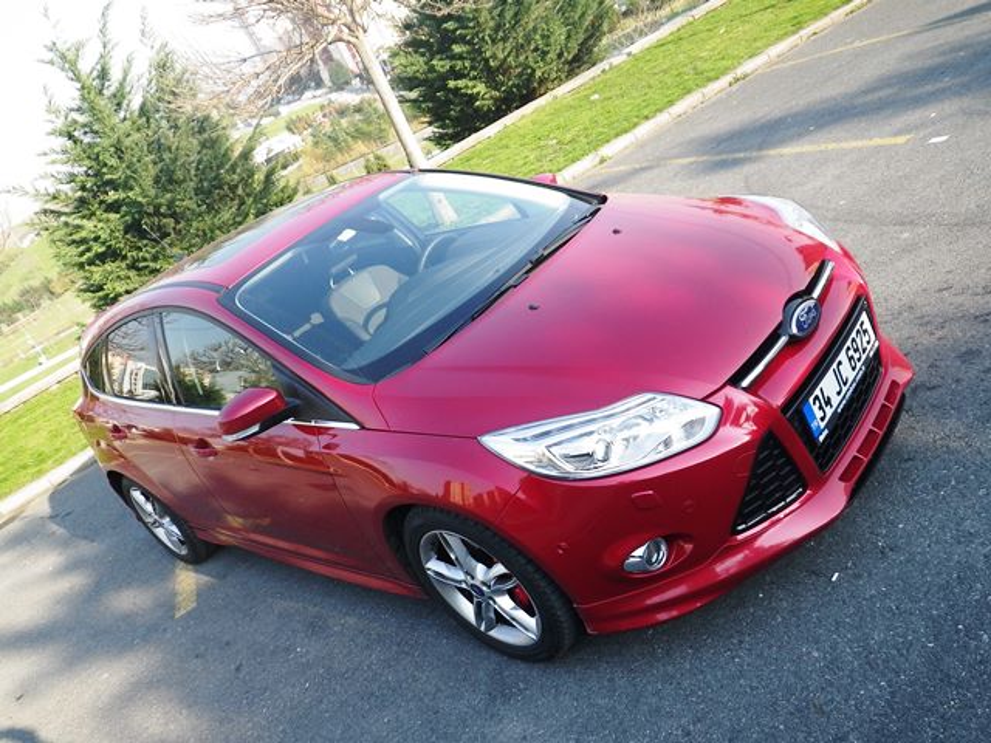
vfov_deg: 49.7
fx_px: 802
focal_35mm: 28
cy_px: 372
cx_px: 496
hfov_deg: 63.4
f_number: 3.5
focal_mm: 5
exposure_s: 1/160
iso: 80
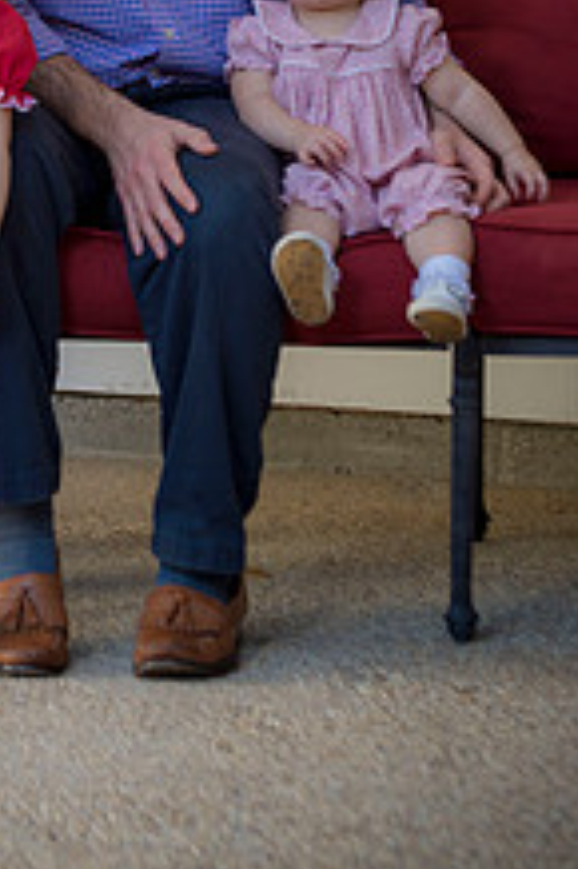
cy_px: 48
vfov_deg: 10.4
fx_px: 4727
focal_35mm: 196
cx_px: 58
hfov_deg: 7.0
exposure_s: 1/200
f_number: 4
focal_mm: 95
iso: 320
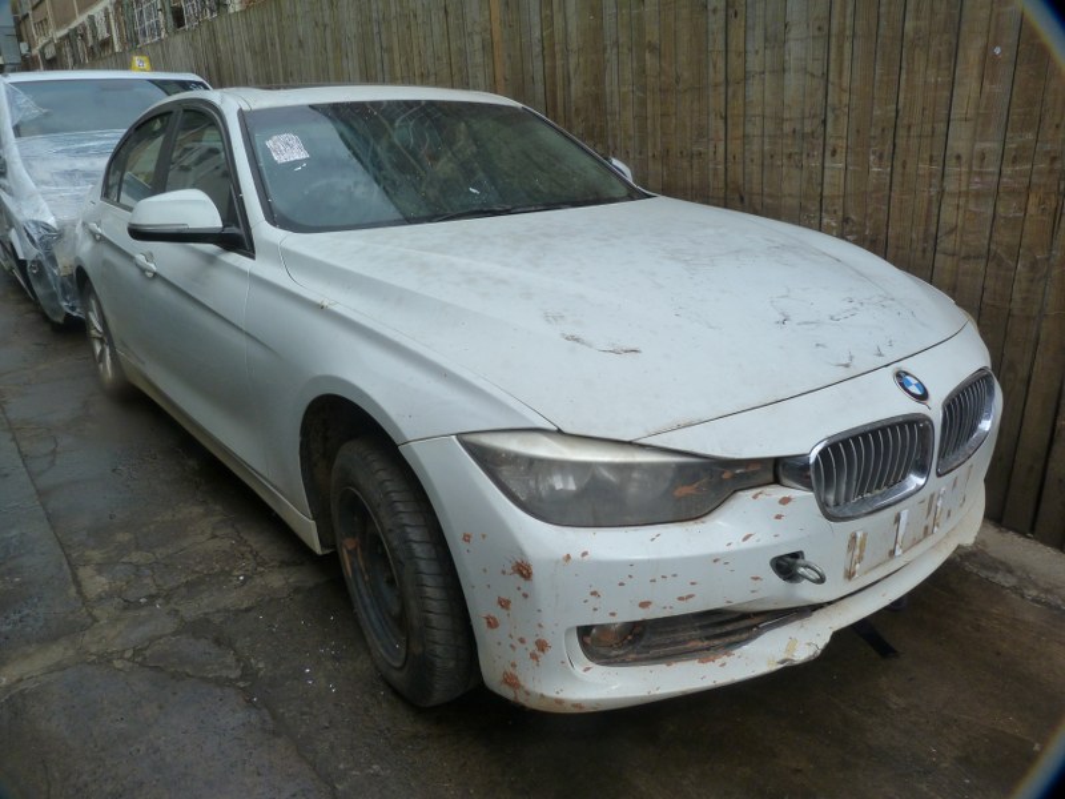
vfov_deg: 54.9
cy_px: 400
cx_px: 532
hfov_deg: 69.4
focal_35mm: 25
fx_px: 769
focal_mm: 4.5
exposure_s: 1/320
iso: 125
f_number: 5.6
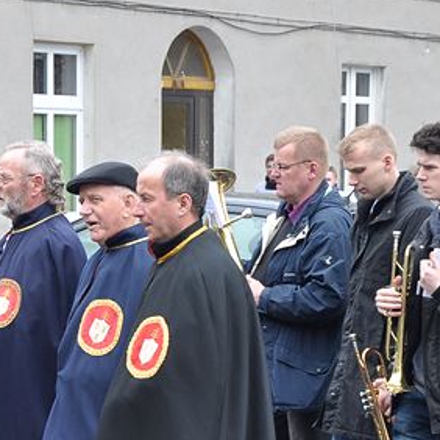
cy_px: 385
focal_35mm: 184
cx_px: 243
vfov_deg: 9.5
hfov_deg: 9.5
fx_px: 2646
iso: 320
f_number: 7.1
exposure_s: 1/200
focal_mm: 48
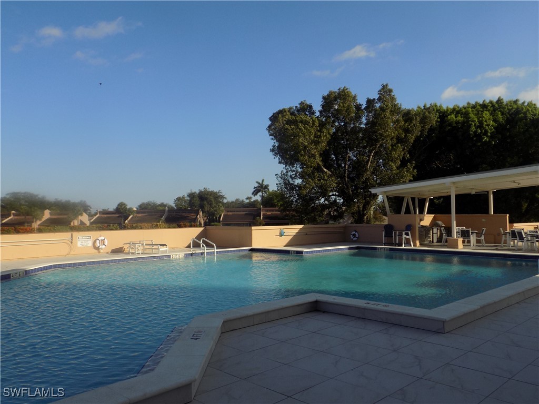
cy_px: 202
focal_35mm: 27
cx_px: 270
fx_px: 420
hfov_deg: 65.3
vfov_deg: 51.4
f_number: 3.2
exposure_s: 1/1000
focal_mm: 4.8
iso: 80
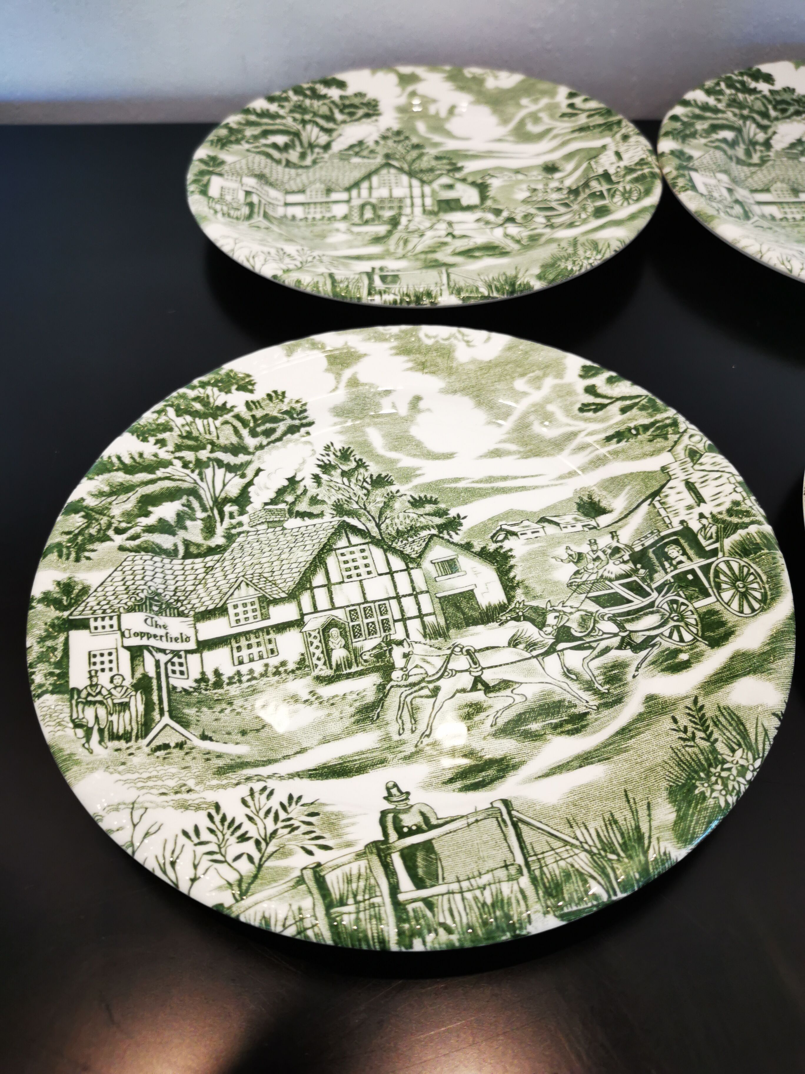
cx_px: 402
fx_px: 837
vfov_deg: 65.3
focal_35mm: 27
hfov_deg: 51.4
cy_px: 537
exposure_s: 1/50
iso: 125
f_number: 1.8
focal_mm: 5.58
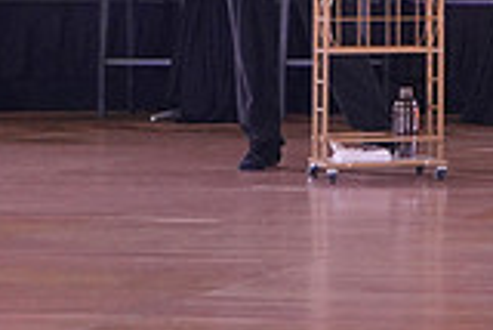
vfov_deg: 7.6
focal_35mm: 178
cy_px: -125
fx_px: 2440
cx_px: 860
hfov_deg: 10.9
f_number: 4
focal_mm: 33
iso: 1600
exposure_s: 1/400
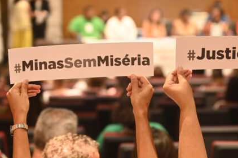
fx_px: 767
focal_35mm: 116
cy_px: 121
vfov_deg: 11.8
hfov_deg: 17.6
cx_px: 168
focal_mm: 70
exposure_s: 1/100
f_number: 3.2
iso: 4000
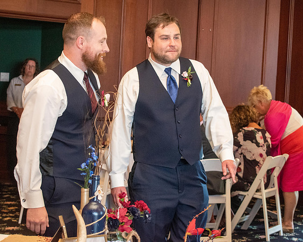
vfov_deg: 17.8
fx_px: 772
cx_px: 147
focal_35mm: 86
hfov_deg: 22.2
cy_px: 108
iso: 3200
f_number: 5.3
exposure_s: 1/60
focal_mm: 46
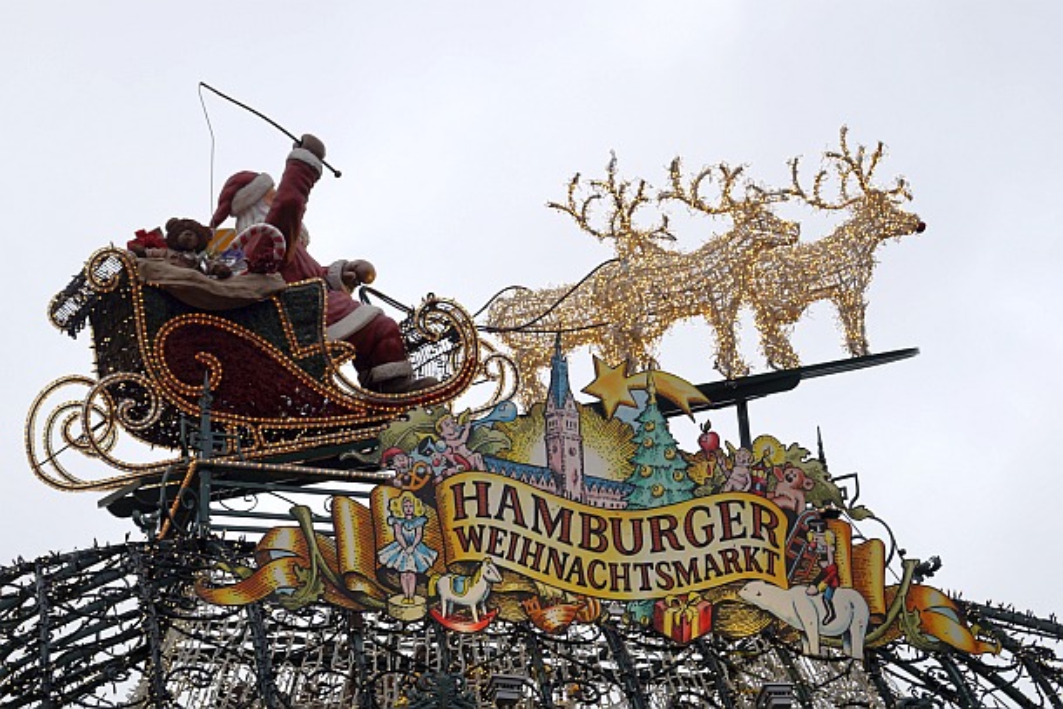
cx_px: 532
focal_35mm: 75
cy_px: 354
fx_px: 2215
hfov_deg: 27.0
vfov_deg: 18.2
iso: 100
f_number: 6.3
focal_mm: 50
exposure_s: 1/100
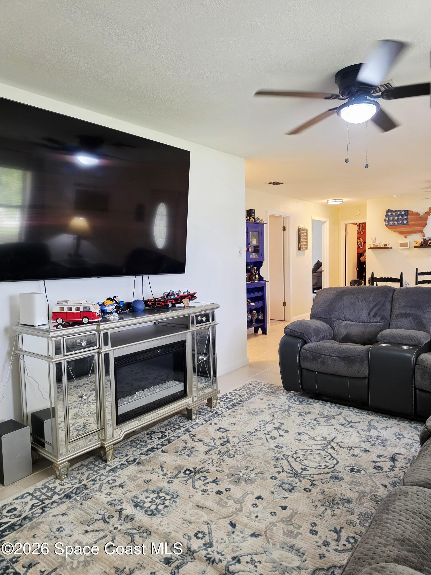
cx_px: 216
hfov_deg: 58.9
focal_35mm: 23
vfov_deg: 73.9
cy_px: 288
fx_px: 382
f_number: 1.4
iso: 250
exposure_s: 1/120
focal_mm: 6.5
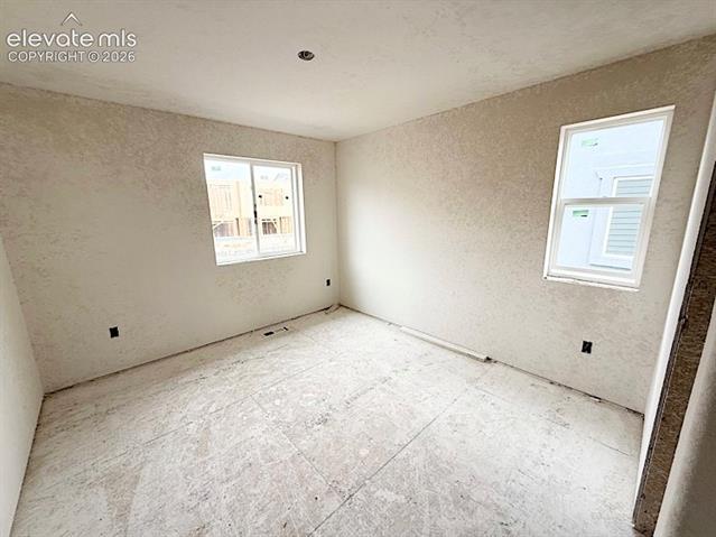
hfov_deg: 102.1
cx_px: 358
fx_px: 290
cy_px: 268
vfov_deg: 85.7
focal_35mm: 14
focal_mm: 2.22
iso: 64
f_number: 2.2
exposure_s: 1/125
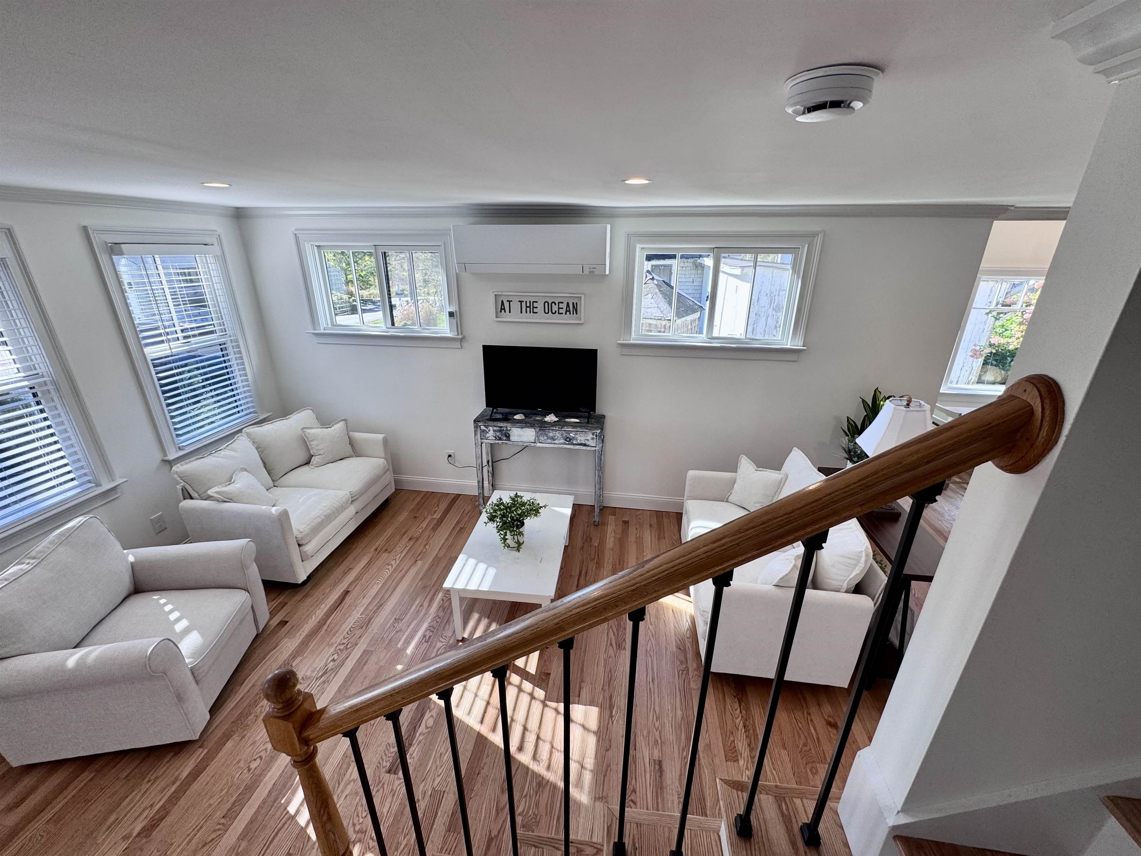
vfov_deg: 85.7
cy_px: 428
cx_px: 570
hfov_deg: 102.1
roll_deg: -1.2
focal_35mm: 14
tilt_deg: -22.9
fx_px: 461
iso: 50
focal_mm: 2.22
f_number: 2.2
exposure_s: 1/120
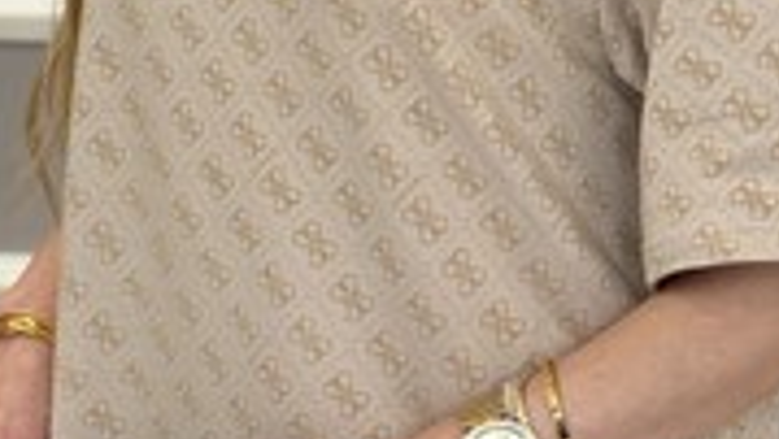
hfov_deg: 14.1
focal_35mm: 152
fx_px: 3142
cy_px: -43
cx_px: 392
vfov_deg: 7.9
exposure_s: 1/109
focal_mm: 6.76
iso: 100
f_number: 1.78
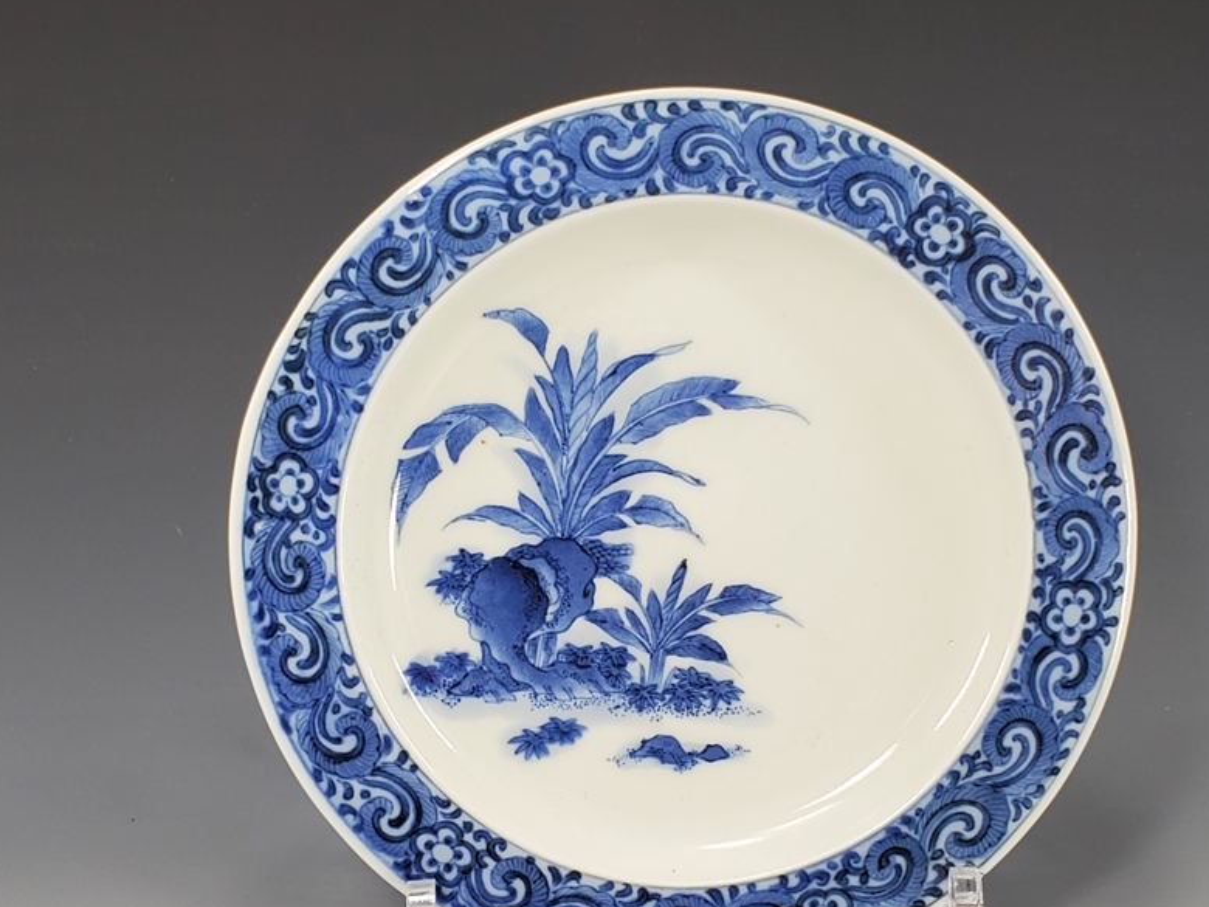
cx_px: 684
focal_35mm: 32
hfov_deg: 56.6
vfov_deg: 44.1
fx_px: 1118
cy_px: 516
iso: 50
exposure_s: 1/120
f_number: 2.4
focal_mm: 4.3
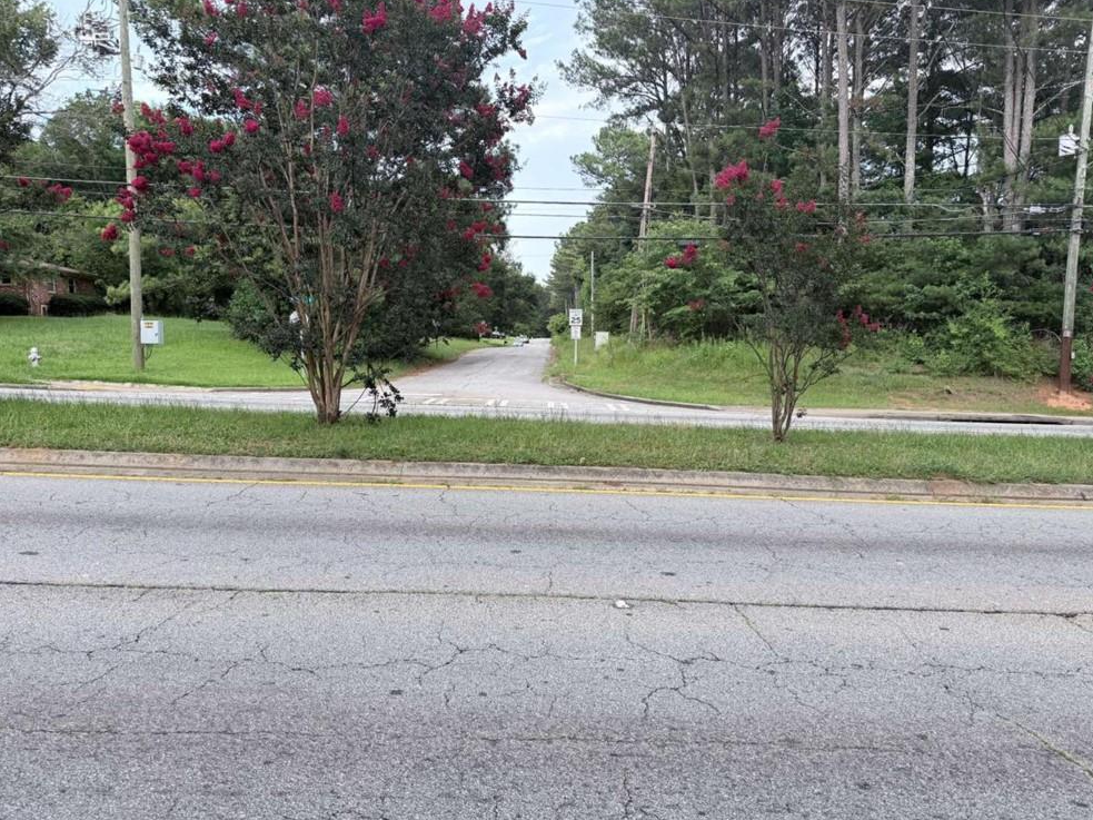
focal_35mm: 25
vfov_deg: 54.9
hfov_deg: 69.4
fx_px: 789
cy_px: 412
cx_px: 531
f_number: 1.78
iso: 100
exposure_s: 1/868
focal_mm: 6.76
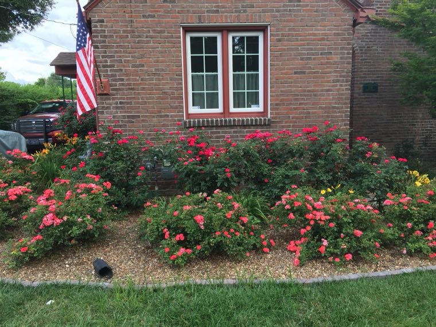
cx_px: 218
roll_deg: -0.2
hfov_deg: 61.7
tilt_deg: -5.6
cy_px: 164
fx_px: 365
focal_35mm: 29
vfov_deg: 48.2
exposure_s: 1/132
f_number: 2.2
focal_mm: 4.15
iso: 32
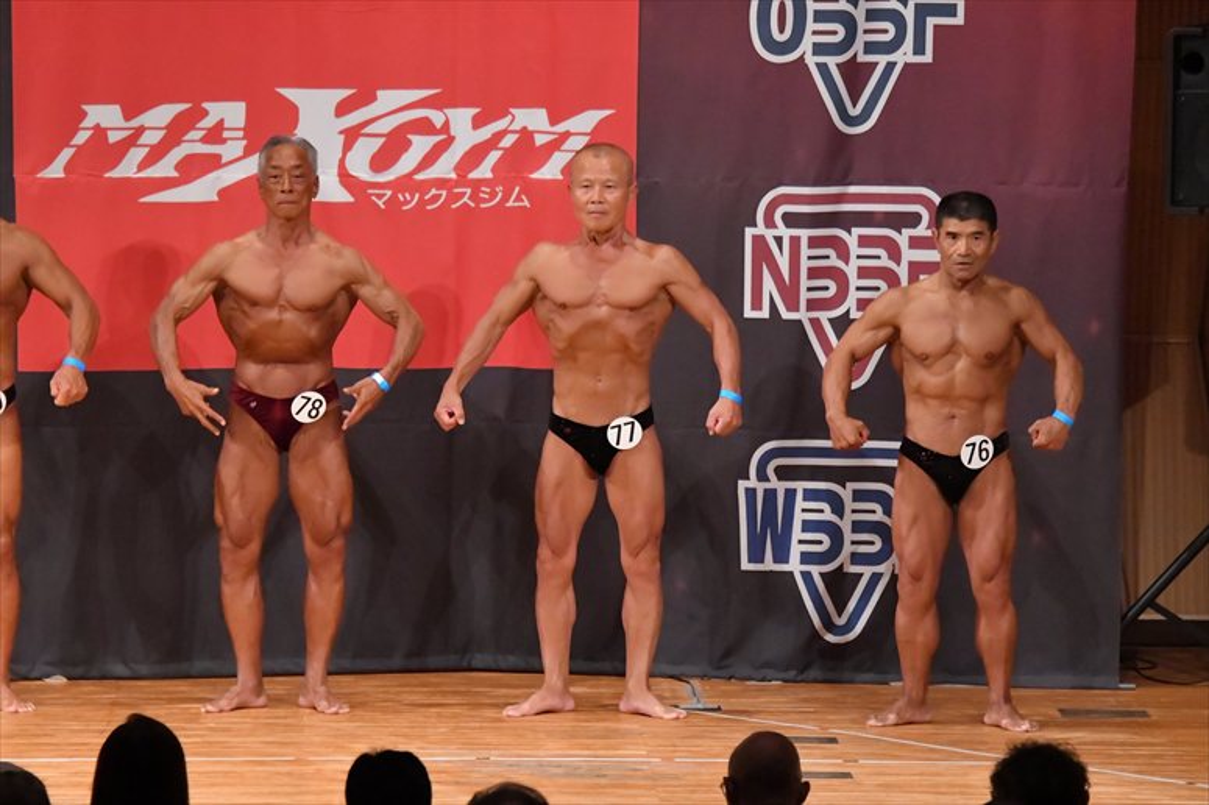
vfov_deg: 5.4
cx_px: 604
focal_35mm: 255
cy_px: 402
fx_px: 8560
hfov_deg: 8.1
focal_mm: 170
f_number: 5.6
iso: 10000
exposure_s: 1/400
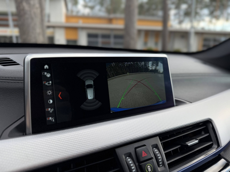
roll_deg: -0.5
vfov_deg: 56.8
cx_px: 115
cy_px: 86
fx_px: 159
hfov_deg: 71.6
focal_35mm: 24
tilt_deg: -12.4
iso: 64
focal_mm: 6.76
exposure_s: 1/226
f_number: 1.78
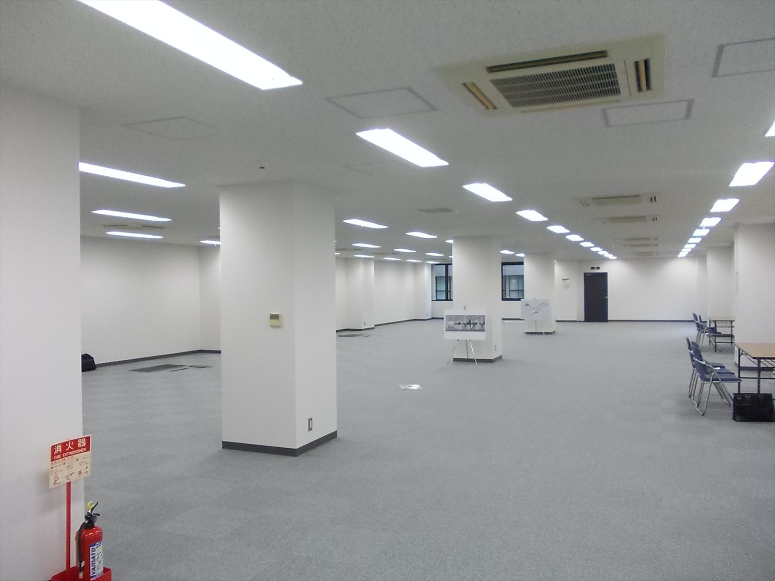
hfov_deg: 63.4
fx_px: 627
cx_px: 388
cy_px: 290
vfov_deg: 49.7
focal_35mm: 28
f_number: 2.7
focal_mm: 4
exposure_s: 1/100
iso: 200
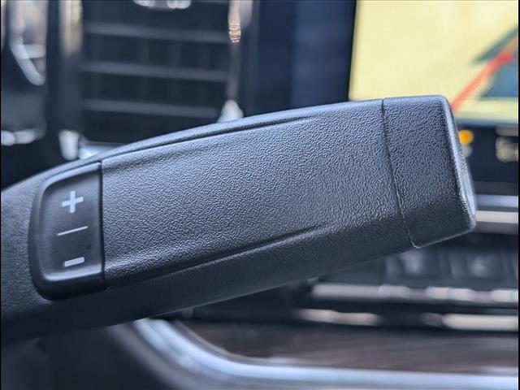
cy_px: 195
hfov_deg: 38.9
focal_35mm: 49
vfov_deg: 29.7
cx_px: 260
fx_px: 736
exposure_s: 1/435
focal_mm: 6.9
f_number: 1.68
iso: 324
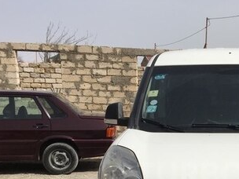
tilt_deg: -11.3
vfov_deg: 22.5
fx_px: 435
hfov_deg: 29.4
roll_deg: -1.7
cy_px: 174
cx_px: 218
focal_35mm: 63
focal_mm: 4.15
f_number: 2.2
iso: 32
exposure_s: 1/3597
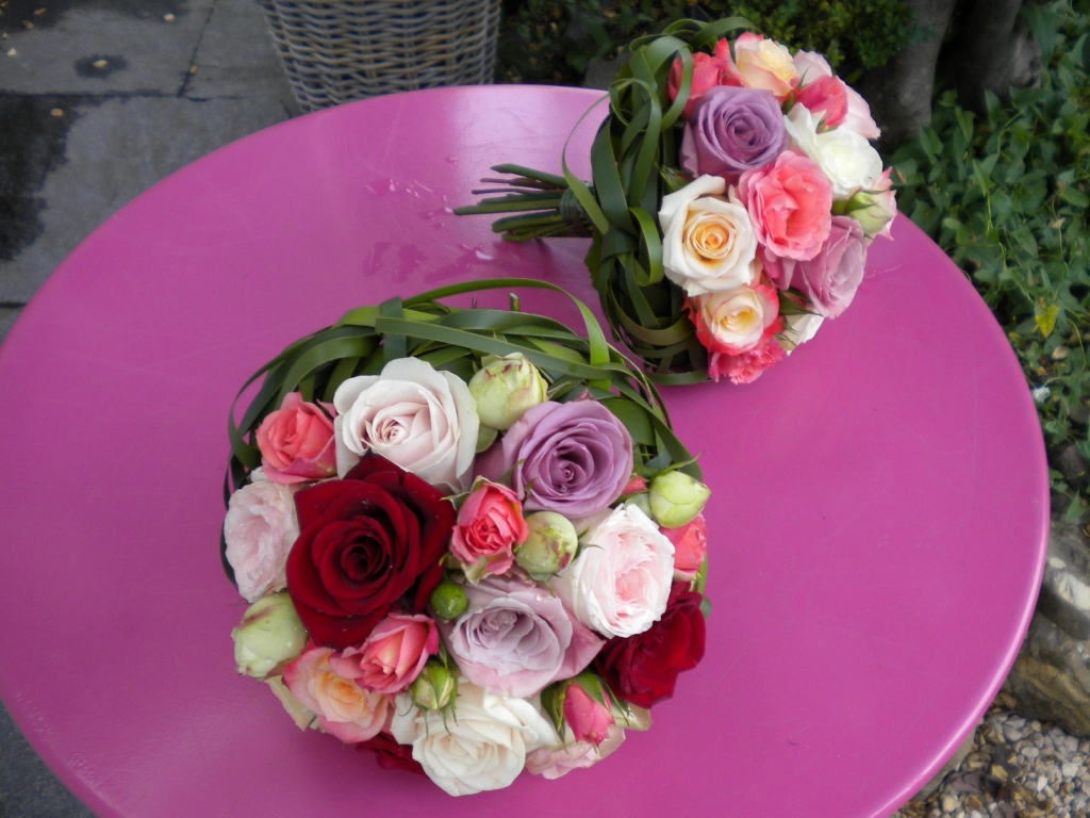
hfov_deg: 52.6
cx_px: 545
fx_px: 1102
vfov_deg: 40.7
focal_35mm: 35
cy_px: 409
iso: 100
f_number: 3.1
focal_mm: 6.3
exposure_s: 1/39.1
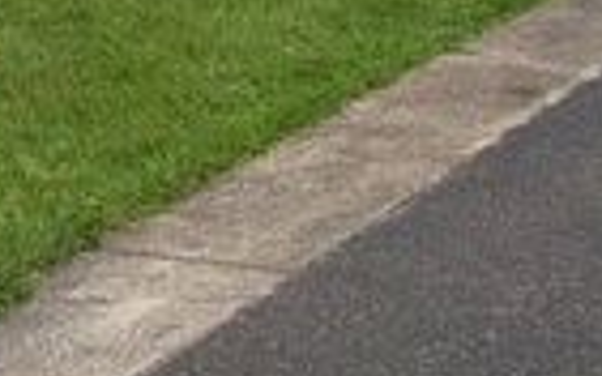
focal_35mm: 120
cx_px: 824
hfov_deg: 16.3
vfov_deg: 10.5
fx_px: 1968
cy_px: -218
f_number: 1.89
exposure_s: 1/1821
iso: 54
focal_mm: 5.43
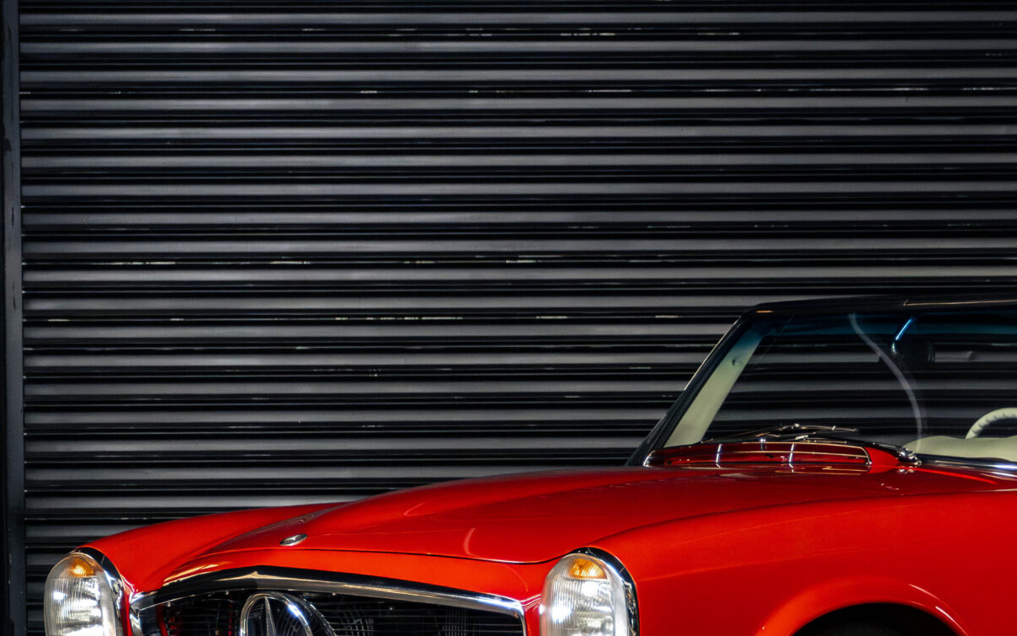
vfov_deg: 8.1
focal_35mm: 162
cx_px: 917
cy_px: 510
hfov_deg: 12.8
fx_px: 4490
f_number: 4
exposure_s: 1/40
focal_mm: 50
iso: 3200
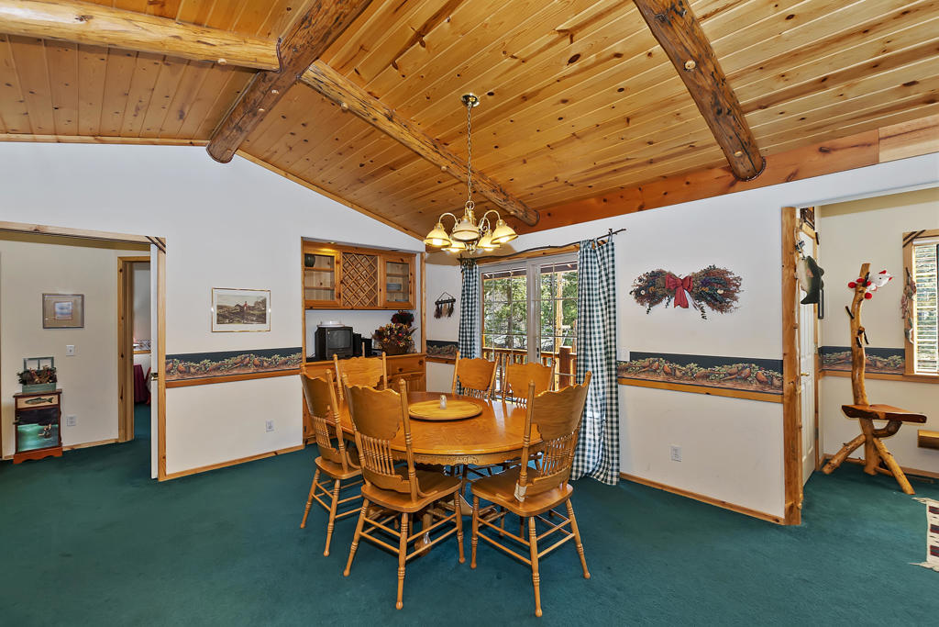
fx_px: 391
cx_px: 470
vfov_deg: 77.3
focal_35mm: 15
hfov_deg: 100.4
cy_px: 314
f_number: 8
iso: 400
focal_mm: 10
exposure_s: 1/30
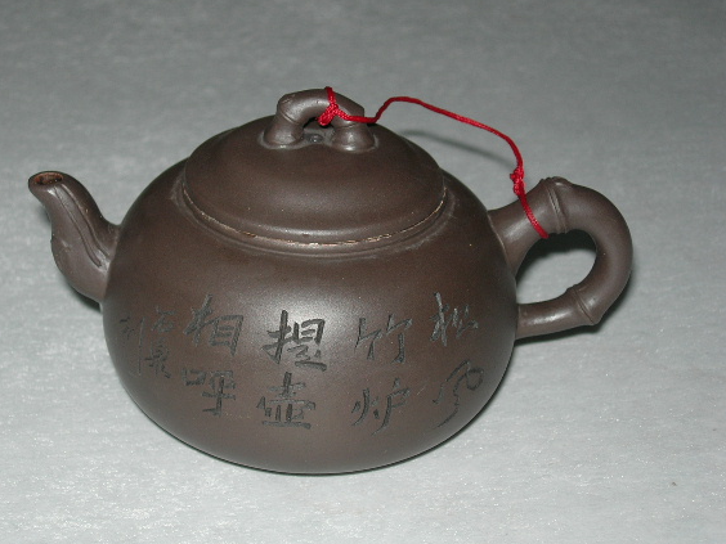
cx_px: 326
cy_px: 255
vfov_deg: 15.9
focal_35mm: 93
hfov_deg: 21.1
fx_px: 1950
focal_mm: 17
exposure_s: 1/60.1
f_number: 4
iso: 64
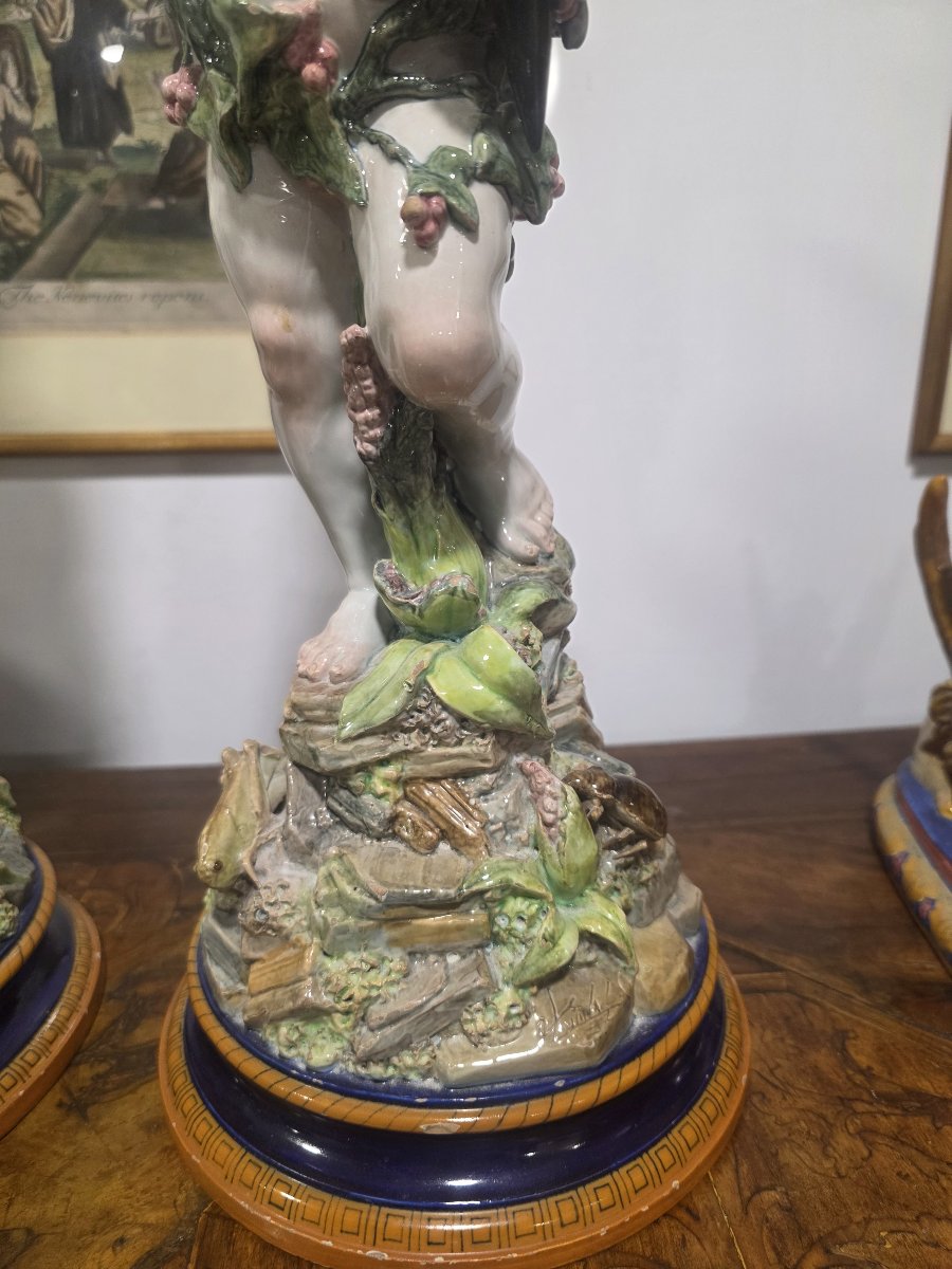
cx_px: 476
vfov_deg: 73.9
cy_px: 634
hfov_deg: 58.9
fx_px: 843
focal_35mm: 23
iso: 250
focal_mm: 6.3
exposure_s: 1/100
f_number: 1.7
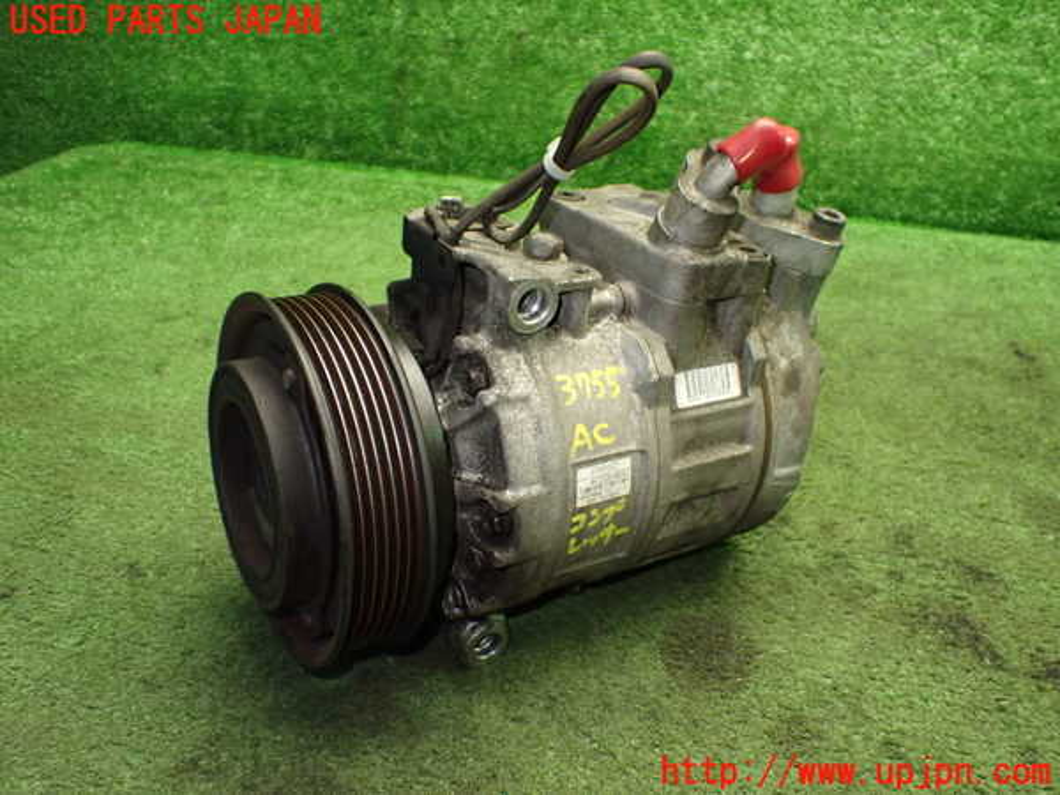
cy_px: 398
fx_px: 919
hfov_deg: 60.0
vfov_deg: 46.8
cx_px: 530
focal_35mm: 30
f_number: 2.3
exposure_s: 1/80
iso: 800
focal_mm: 5.4
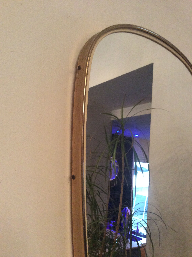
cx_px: 96
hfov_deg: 44.1
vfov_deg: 56.9
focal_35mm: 32
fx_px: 237
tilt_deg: +7.0
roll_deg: -2.5
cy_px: 128
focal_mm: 3.3
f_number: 2.4
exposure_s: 1/20
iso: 320
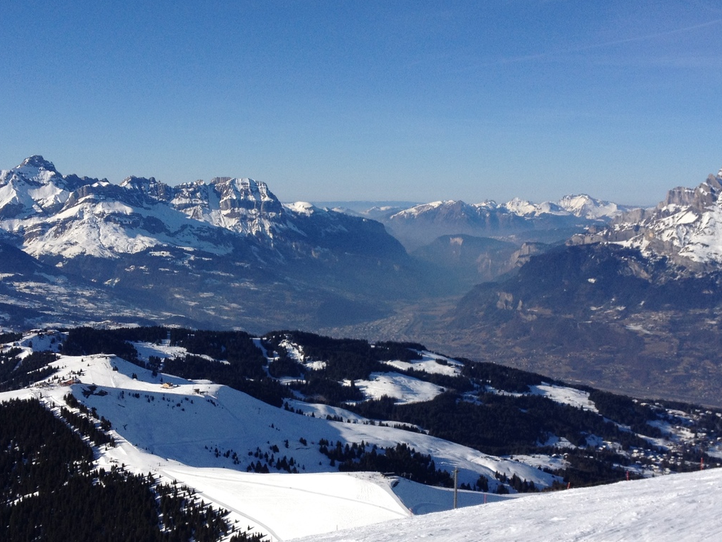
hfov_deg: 34.9
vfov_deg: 26.5
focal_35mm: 55
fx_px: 1147
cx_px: 343
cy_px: 321
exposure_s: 1/3067
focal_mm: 4.28
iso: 64
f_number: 2.4
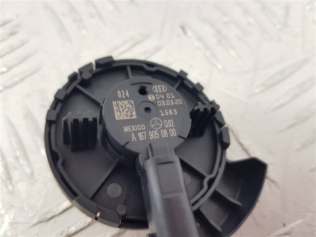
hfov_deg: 67.3
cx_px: 158
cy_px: 118
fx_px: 237
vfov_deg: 53.1
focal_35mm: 26
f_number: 1.7
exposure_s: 1/50
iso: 50
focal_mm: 4.2
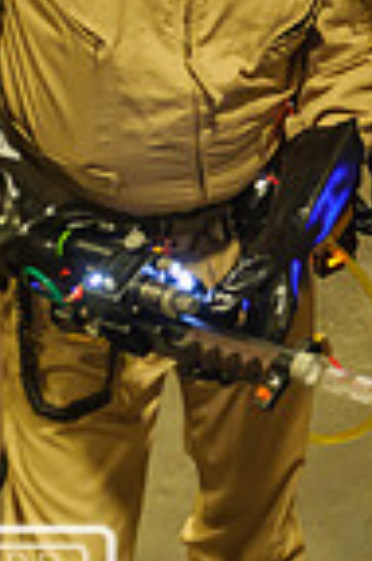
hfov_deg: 15.5
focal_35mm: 85
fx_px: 1321
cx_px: 444
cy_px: 47
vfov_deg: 23.3
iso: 800
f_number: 3.5
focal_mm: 18
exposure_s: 1/50
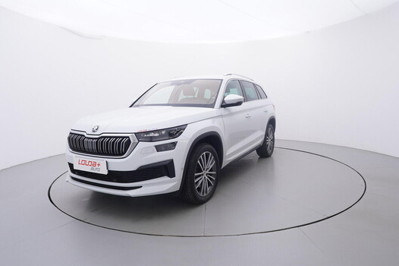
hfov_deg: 74.9
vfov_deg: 54.0
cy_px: 132
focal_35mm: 24
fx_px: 261
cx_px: 207
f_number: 5
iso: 200
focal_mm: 15
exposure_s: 1/80
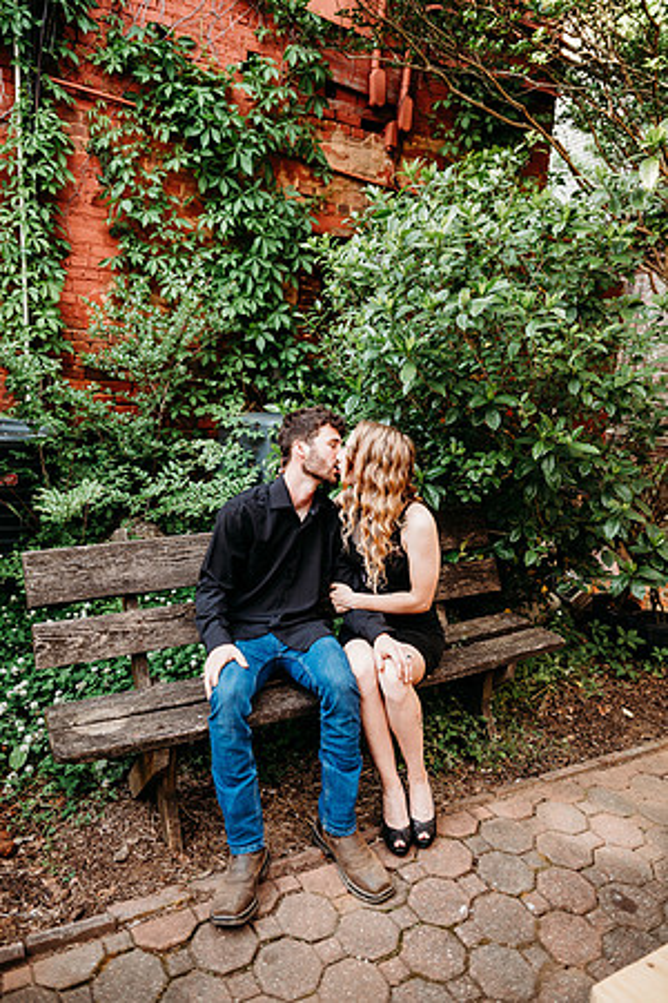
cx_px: 334
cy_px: 502
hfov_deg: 53.1
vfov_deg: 73.7
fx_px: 668
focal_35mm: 24
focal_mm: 24
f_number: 2.8
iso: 100
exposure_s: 1/160
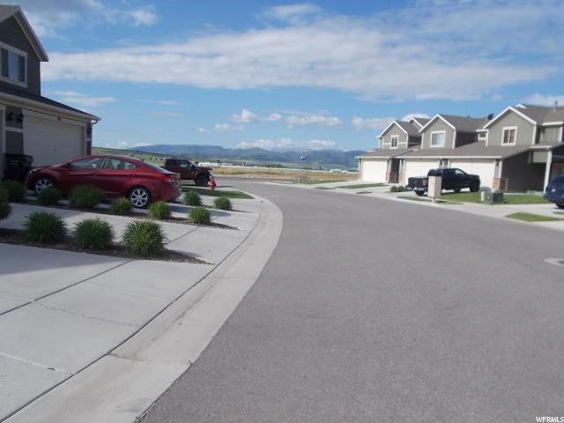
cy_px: 212
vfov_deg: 46.8
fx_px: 489
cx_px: 282
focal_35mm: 30
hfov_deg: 60.0
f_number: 8.6
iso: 80
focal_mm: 5.3
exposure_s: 1/160
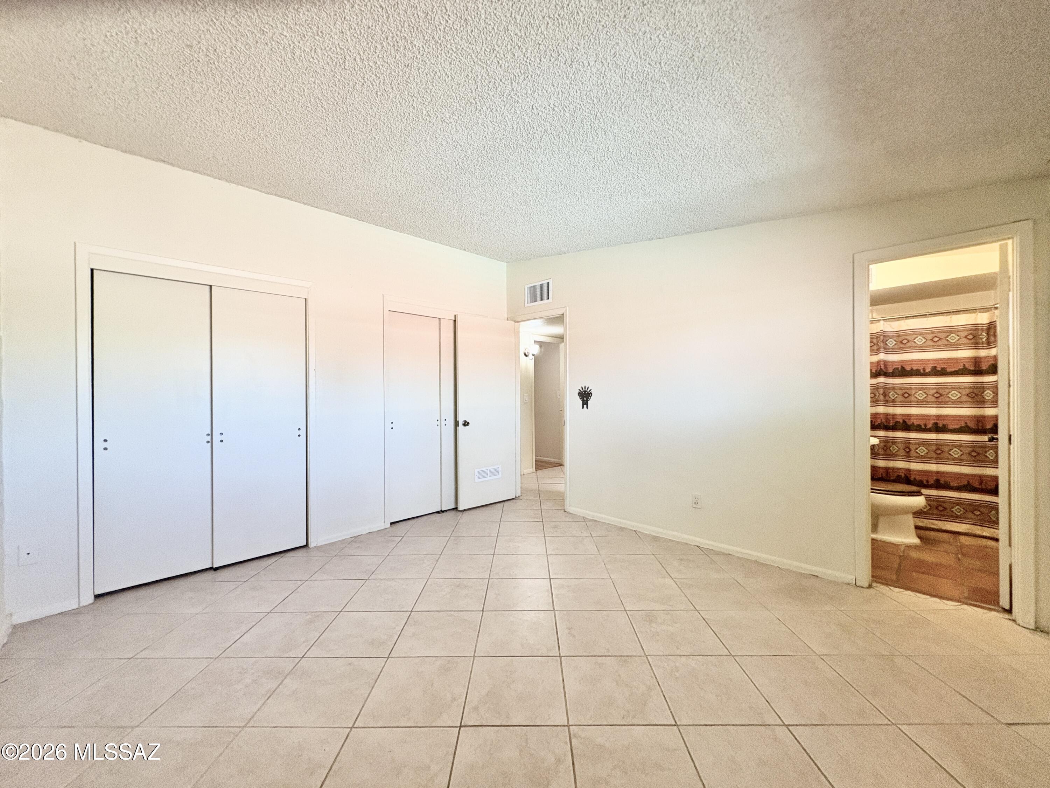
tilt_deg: +0.3
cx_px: 525
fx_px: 425
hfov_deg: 102.1
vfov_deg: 85.7
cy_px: 394
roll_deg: +1.0
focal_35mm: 14
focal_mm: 2.22
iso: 250
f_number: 2.2
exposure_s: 1/120
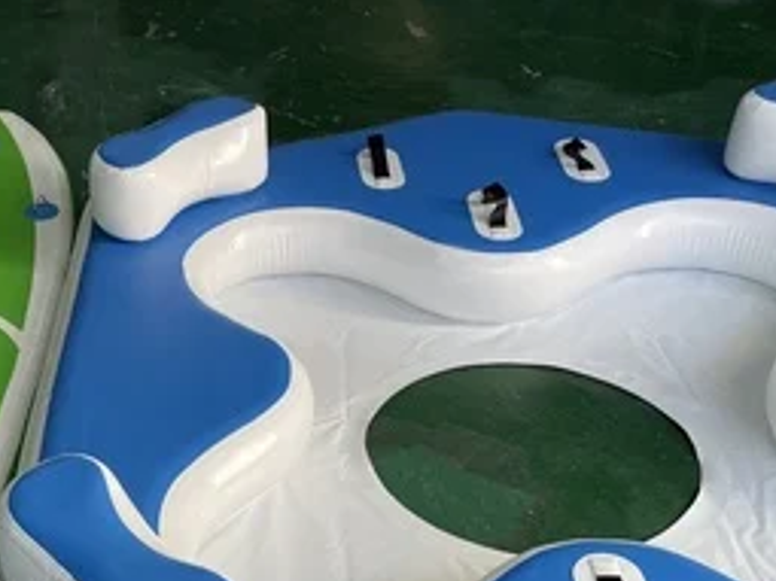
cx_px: 113
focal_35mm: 51
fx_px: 1143
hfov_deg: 35.8
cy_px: 491
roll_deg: +5.6
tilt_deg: -40.2
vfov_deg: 27.8
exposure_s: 1/283
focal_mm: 4.2
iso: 40
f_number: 1.6
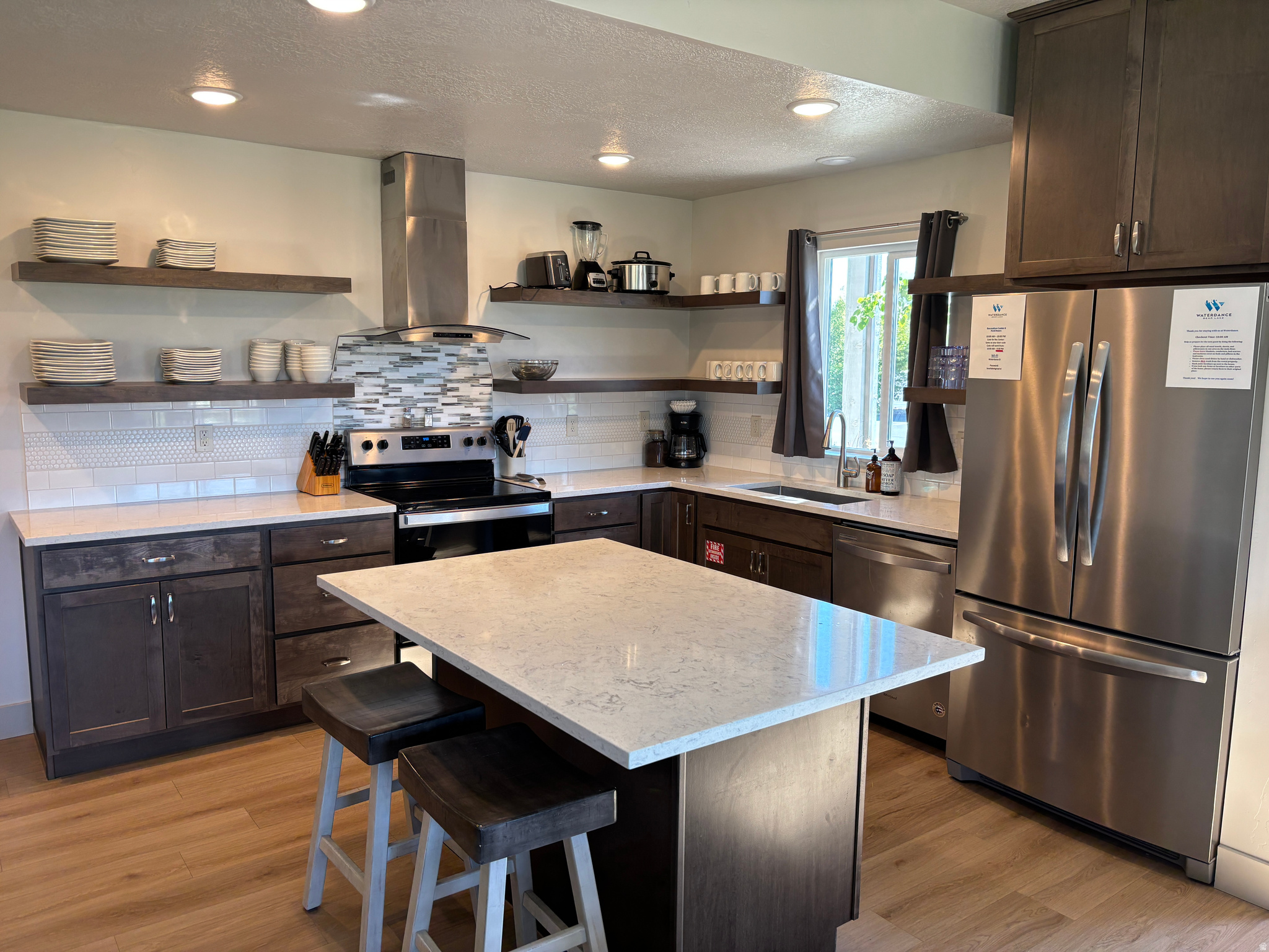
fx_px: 953
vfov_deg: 53.1
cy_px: 476
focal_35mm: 26
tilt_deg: -7.6
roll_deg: -0.1
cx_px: 634
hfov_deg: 67.3
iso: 100
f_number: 1.6
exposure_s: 1/120
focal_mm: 5.96
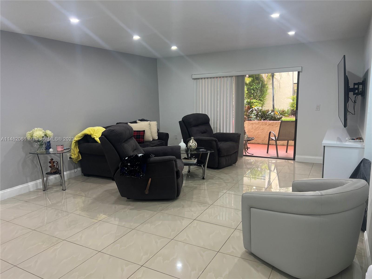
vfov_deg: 53.1
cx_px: 186
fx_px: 279
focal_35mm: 26
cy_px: 140
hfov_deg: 67.3
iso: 80
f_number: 1.5
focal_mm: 5.7
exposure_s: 1/60
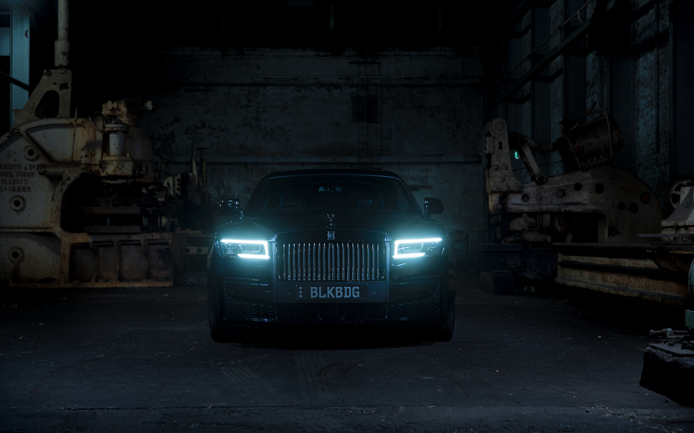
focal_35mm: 51
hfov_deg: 39.6
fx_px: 965
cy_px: 205
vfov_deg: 25.3
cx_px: 347
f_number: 2.8
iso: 500
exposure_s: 1/30
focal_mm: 50
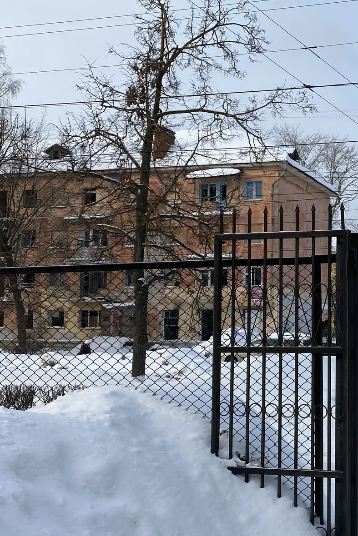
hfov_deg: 23.7
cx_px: 343
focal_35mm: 55
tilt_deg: +3.9
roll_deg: -1.6
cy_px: 293
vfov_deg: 36.2
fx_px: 820
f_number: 1.8
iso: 32
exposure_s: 1/2463
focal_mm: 4.25
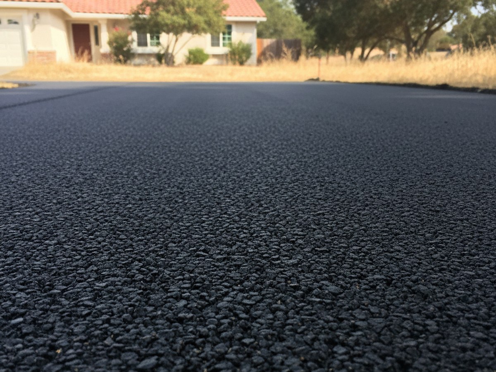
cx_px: 248
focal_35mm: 24
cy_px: 186
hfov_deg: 71.6
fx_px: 344
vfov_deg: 56.8
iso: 752
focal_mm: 6.8
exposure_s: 1/1095
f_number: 1.78
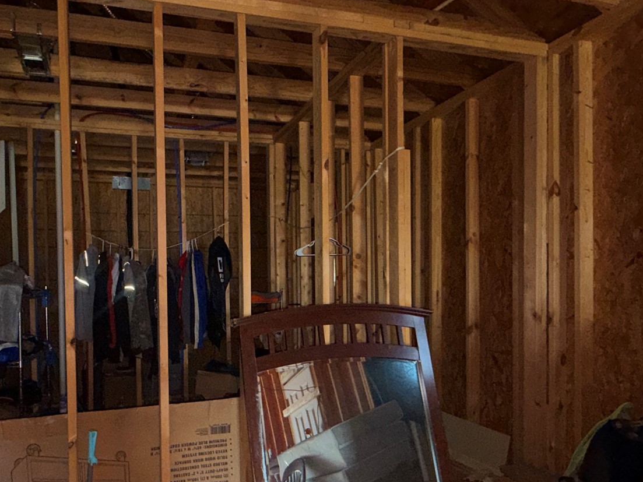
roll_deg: +1.1
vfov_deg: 52.5
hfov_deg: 66.3
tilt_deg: -0.8
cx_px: 243
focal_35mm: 26
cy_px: 298
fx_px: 483
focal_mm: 2.22
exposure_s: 1/40
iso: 160
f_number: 2.2
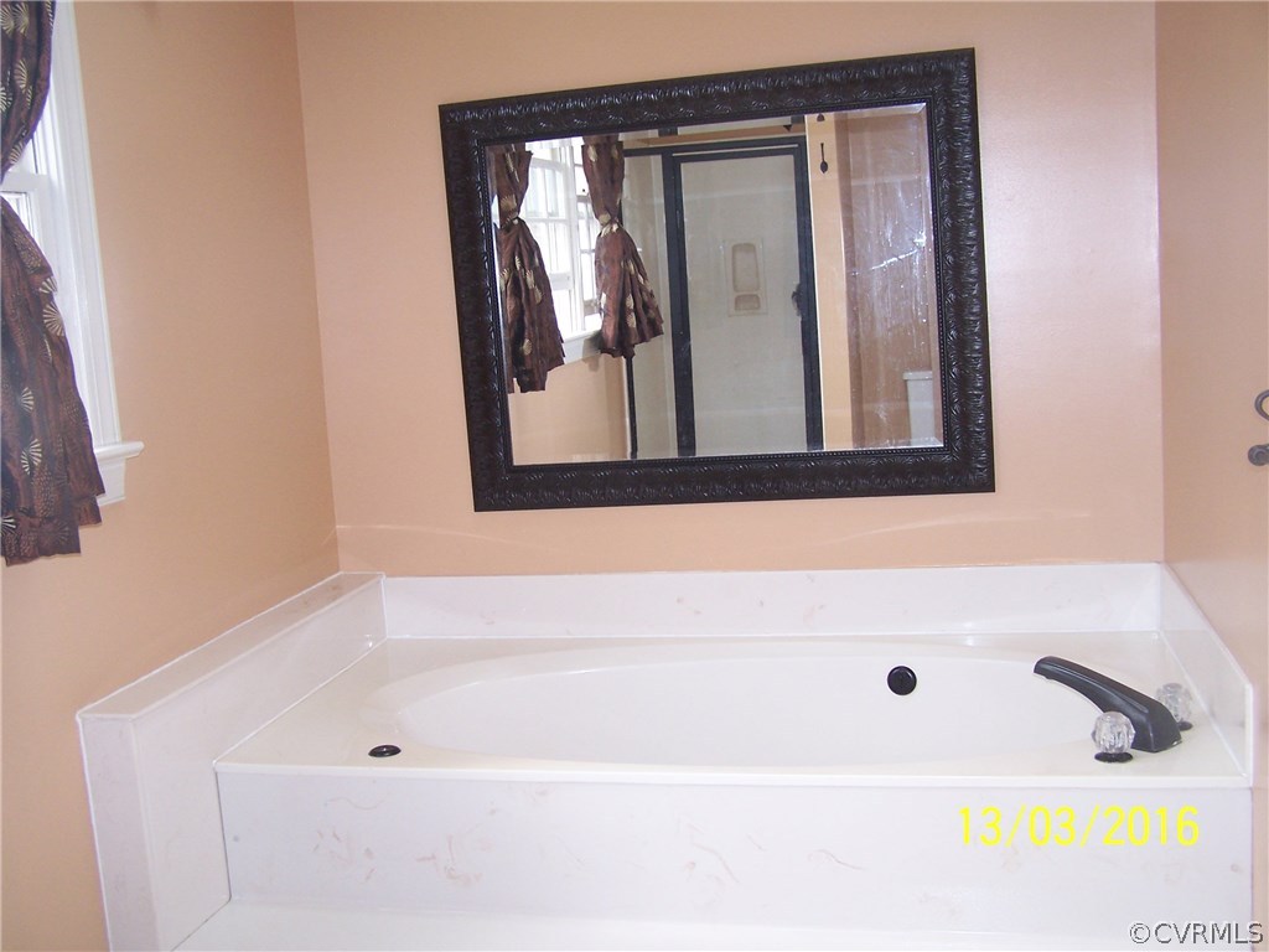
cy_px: 476
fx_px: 1393
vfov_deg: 37.7
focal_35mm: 38
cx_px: 634
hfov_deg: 49.0
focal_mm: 6.3
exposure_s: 1/60
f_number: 2.8
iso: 140
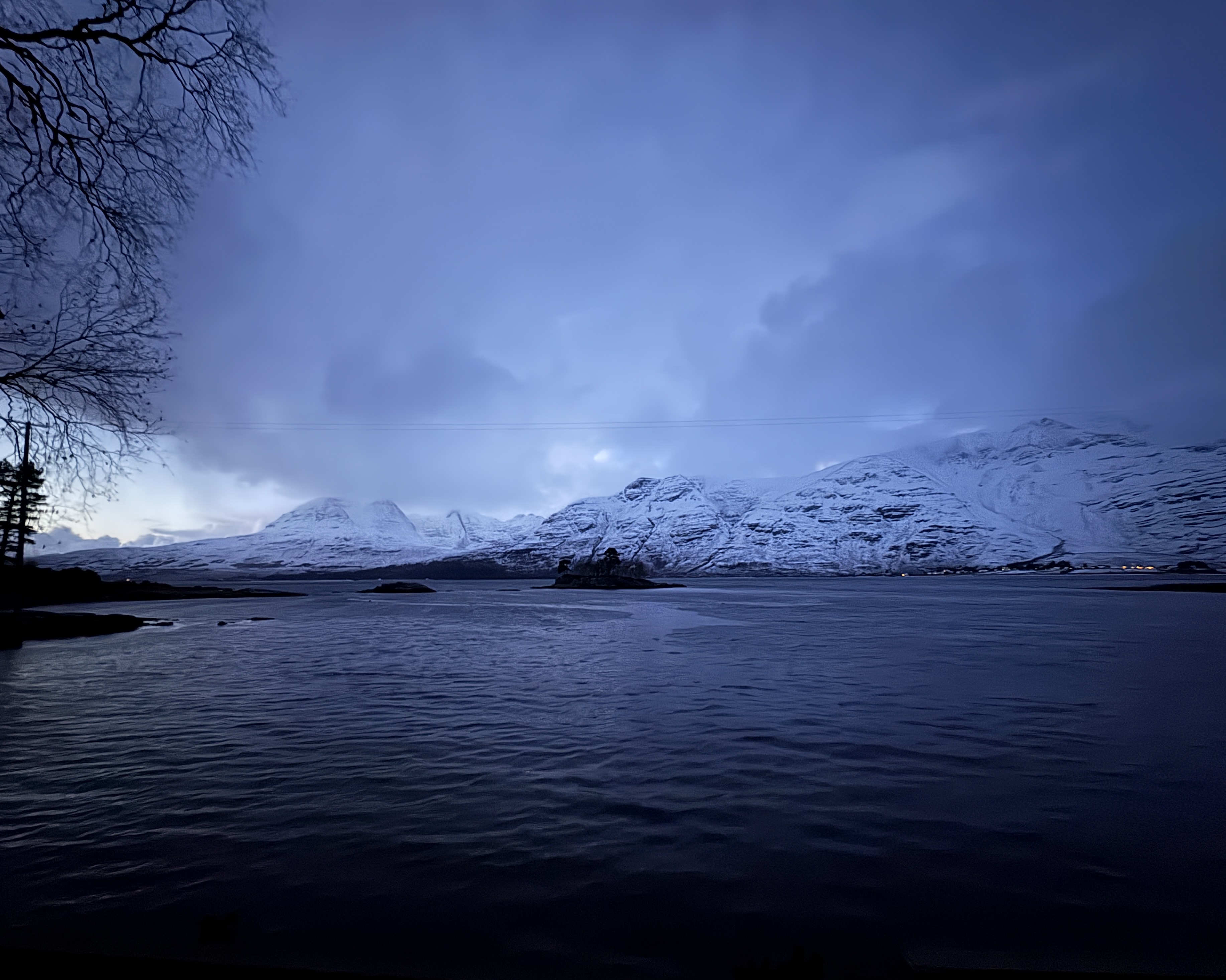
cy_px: 504
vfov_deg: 84.0
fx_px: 544
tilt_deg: +6.1
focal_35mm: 15
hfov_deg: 96.7
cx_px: 577
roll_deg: +0.6
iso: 1000
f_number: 2.2
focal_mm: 2.22
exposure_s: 1/8
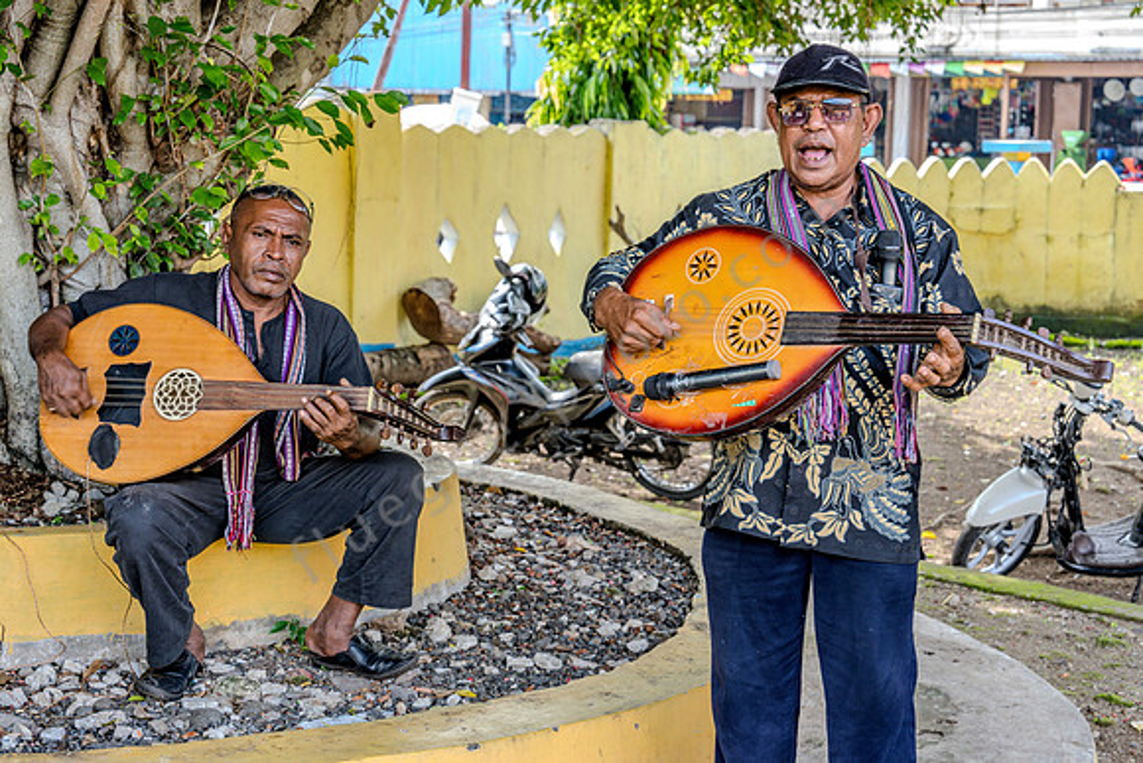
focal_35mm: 63
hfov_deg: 31.9
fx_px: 2001
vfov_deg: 21.6
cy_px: 382
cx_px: 572
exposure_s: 1/80
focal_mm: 63
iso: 500
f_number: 6.3
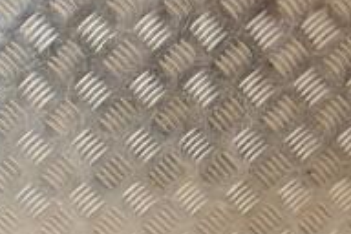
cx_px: -121
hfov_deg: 19.0
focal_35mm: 99
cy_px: 261
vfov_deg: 13.6
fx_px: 961
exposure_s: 1/200
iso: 800
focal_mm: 21
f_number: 5
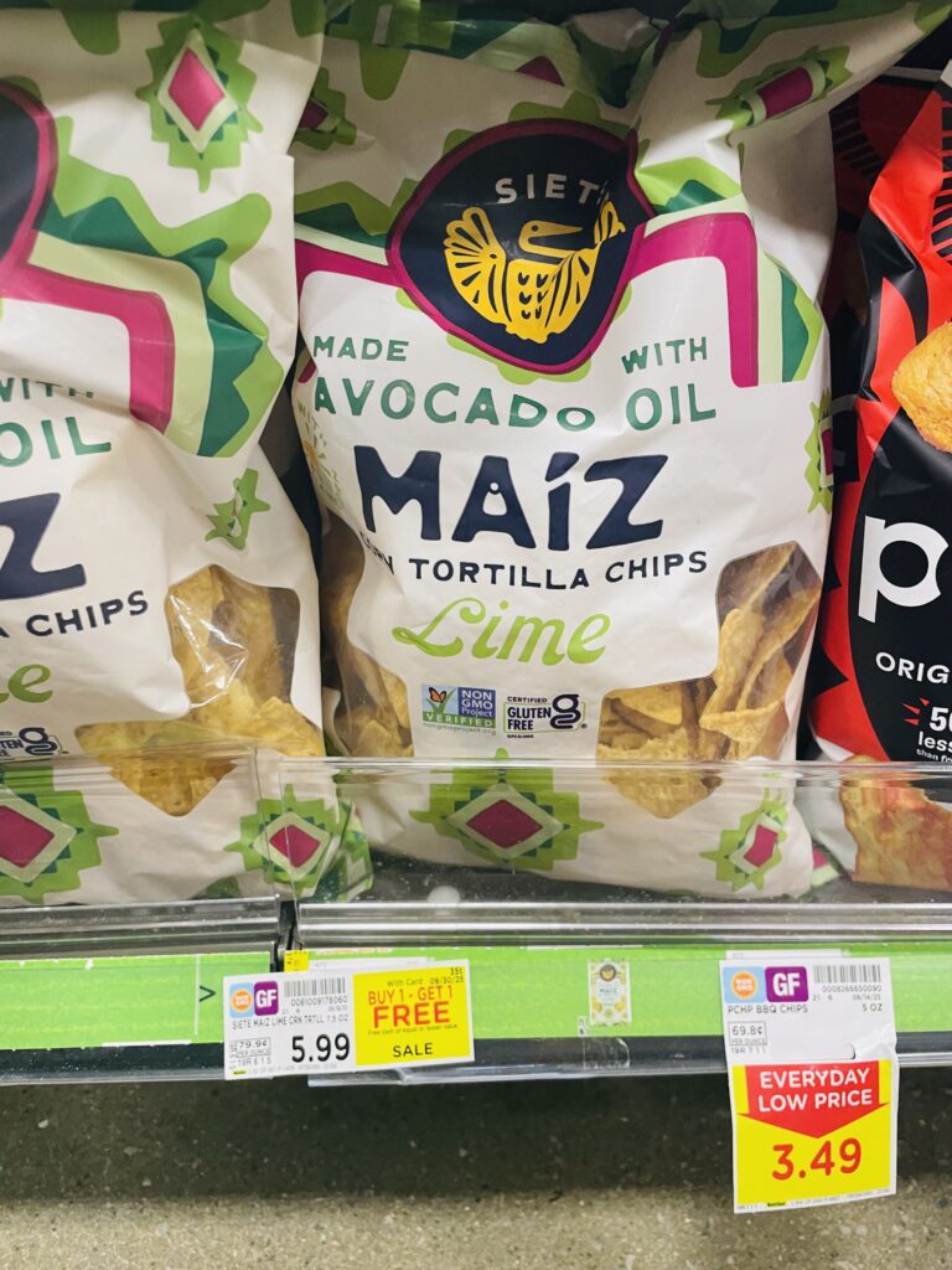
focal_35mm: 26
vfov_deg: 67.3
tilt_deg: -31.8
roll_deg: +1.2
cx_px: 476
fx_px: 953
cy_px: 635
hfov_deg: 53.1
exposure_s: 1/60
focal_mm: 4.2
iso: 160
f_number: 1.6
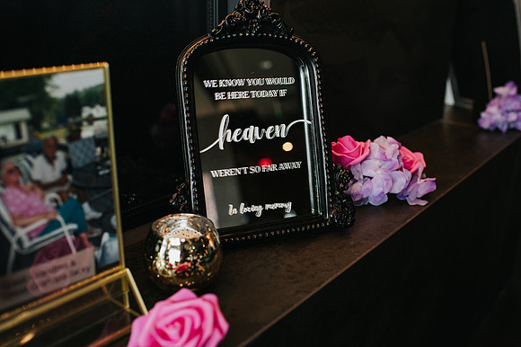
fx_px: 506
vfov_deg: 37.8
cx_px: 260
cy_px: 174
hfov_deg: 54.5
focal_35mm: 35
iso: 1000
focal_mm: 35
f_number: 3.5
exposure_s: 1/200
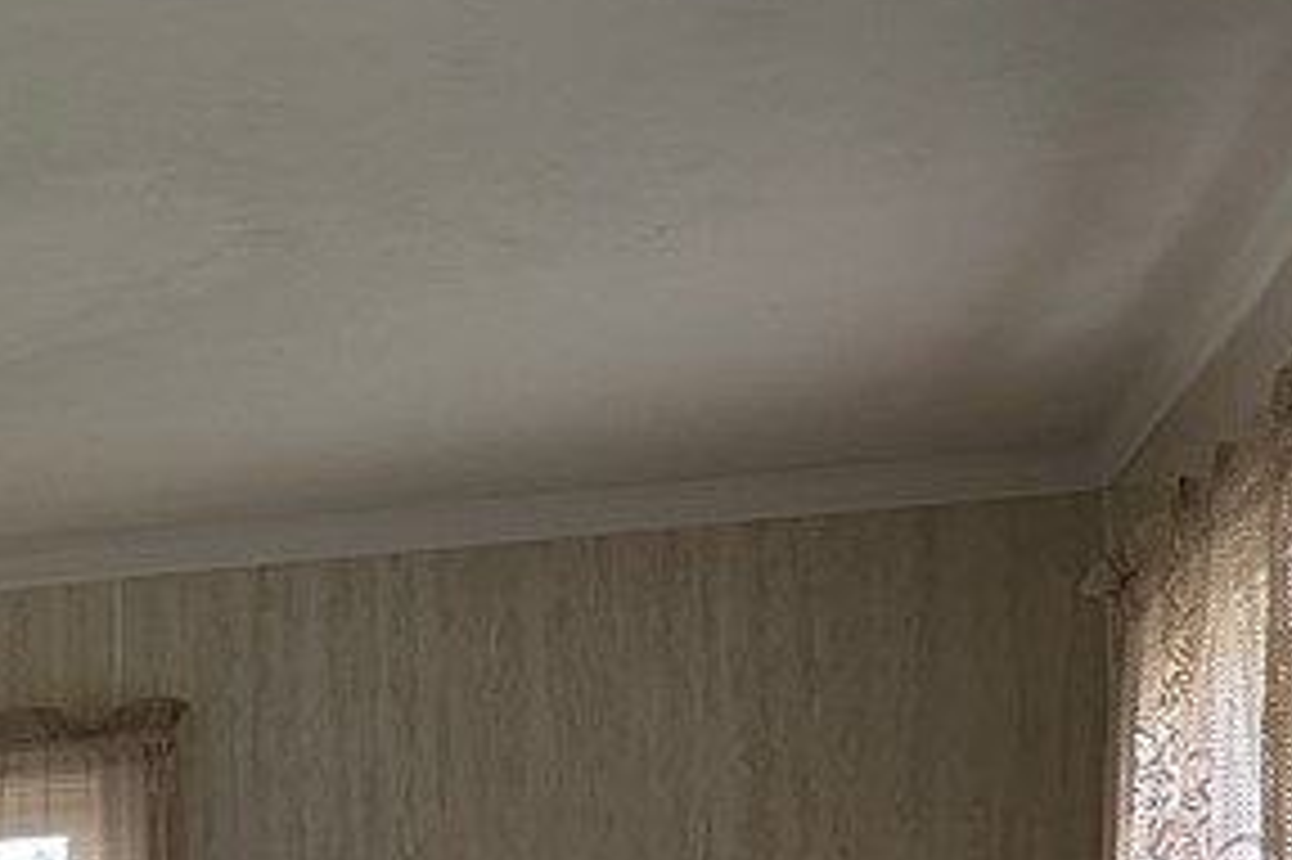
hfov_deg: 18.4
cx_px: -977
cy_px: 1229
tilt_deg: +0.8
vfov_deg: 14.5
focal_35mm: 89
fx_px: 3192
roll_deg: +1.0
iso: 250
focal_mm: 6.86
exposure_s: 1/71
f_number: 1.78
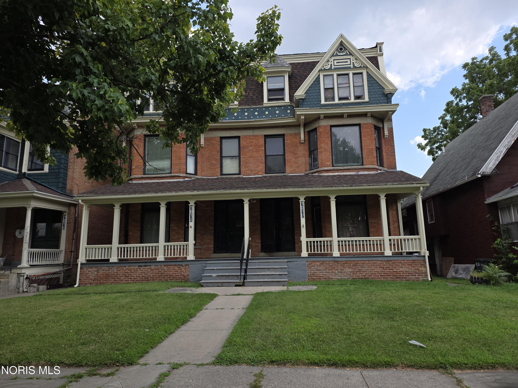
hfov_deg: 73.9
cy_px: 194
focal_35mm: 23
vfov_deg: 58.9
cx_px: 259
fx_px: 344
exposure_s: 1/529
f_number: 1.7
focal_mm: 6.3
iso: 12
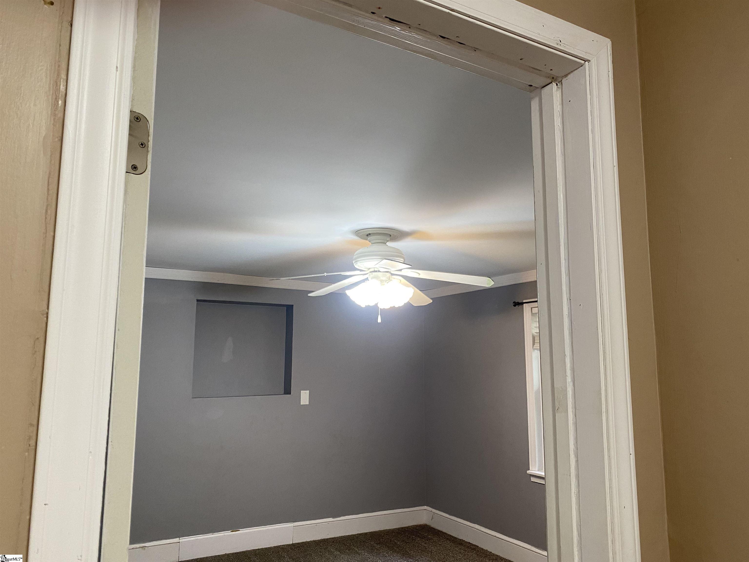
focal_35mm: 26
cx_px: 374
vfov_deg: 53.1
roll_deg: +0.1
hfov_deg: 67.3
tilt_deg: +7.7
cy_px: 281
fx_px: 563
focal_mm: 4.25
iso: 160
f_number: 1.8
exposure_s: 1/60
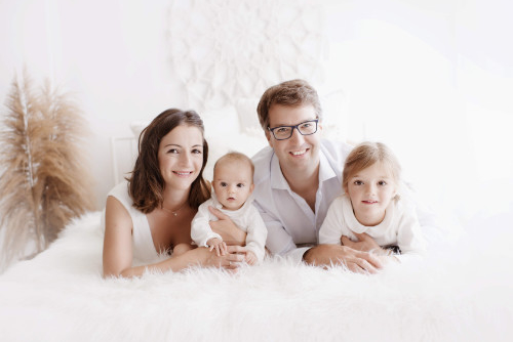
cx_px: 256
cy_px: 171
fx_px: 499
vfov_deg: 37.9
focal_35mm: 35
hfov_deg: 54.4
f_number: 2.8
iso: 320
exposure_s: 1/200
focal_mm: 35
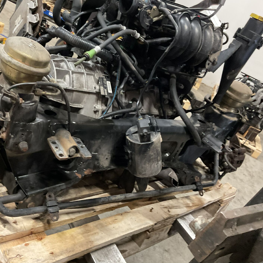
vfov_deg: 47.2
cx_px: 95
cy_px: 129
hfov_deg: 46.7
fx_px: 301
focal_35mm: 35
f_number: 1.8
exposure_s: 1/25
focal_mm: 3
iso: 320
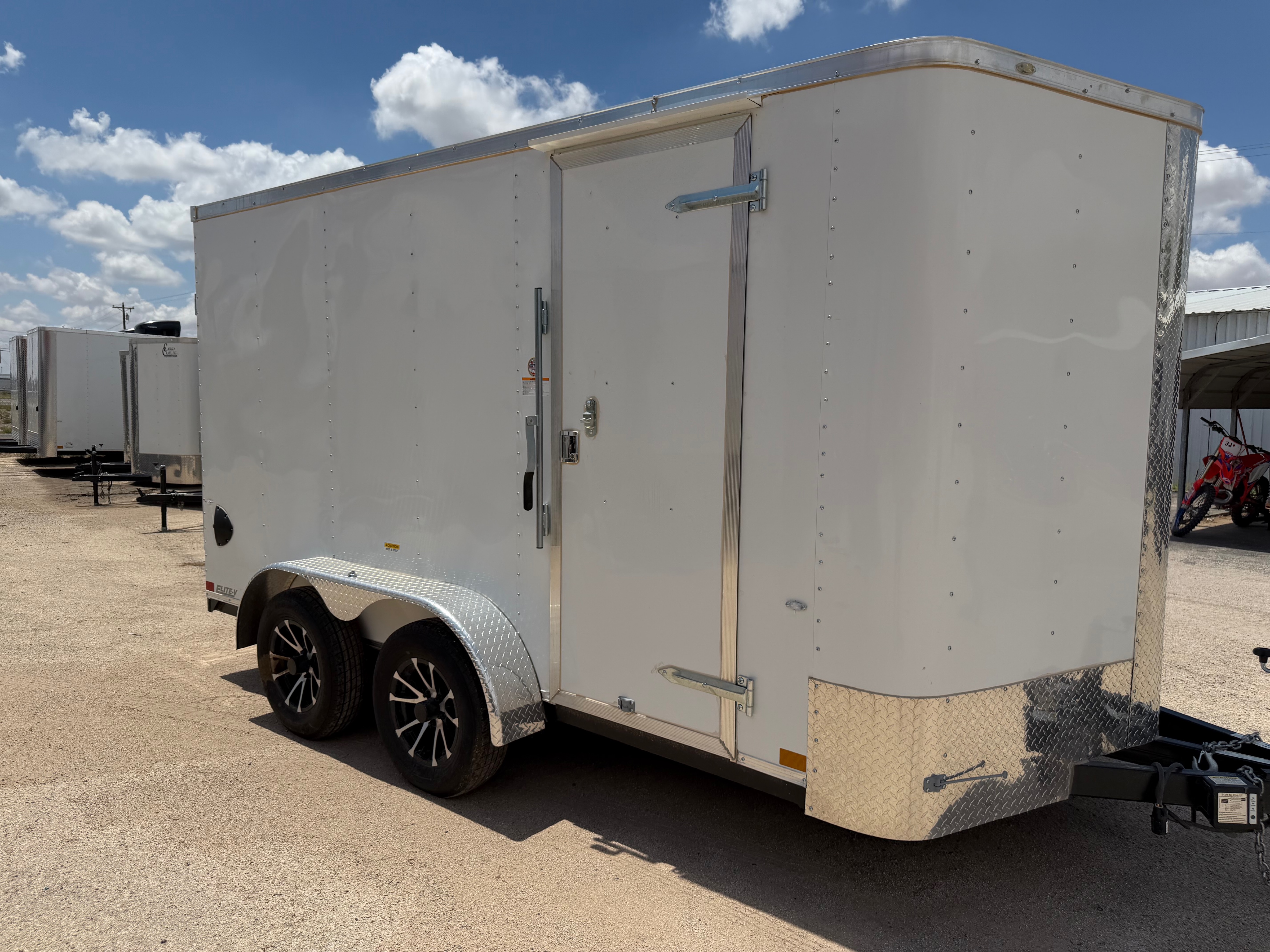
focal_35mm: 24
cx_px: 635
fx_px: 880
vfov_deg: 56.8
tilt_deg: -1.0
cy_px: 476
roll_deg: +0.8
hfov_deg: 71.6
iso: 80
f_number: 1.78
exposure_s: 1/11905
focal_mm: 6.76
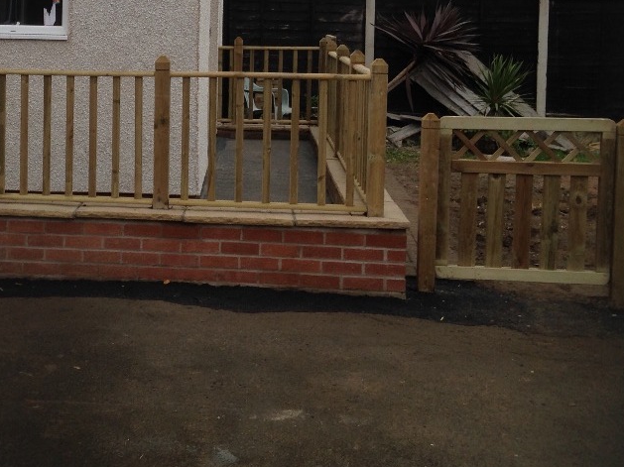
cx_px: 115
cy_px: 77
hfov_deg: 29.9
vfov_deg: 22.9
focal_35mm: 63
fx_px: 1135
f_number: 2.4
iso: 50
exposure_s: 1/180
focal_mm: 4.12
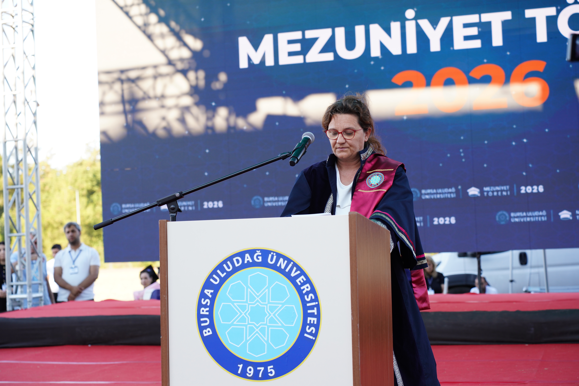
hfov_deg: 30.5
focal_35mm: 66
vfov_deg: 20.6
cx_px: 290
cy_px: 193
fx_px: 1061
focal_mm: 66
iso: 400
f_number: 4
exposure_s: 1/400
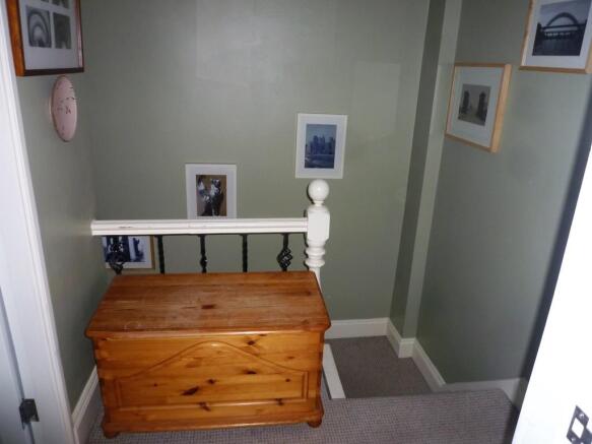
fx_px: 427
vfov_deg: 54.9
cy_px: 222
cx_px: 296
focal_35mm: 25
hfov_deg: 69.4
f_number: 2.8
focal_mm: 4.5
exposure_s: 1/30
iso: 160
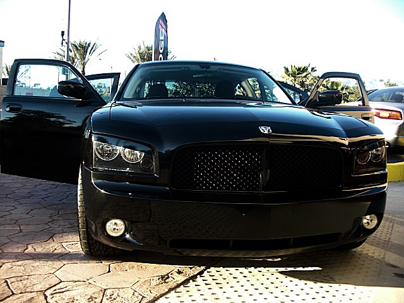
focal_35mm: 36
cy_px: 152
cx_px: 202
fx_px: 420
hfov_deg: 51.4
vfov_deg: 39.7
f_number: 2.8
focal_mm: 6.3
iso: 50
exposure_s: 1/100
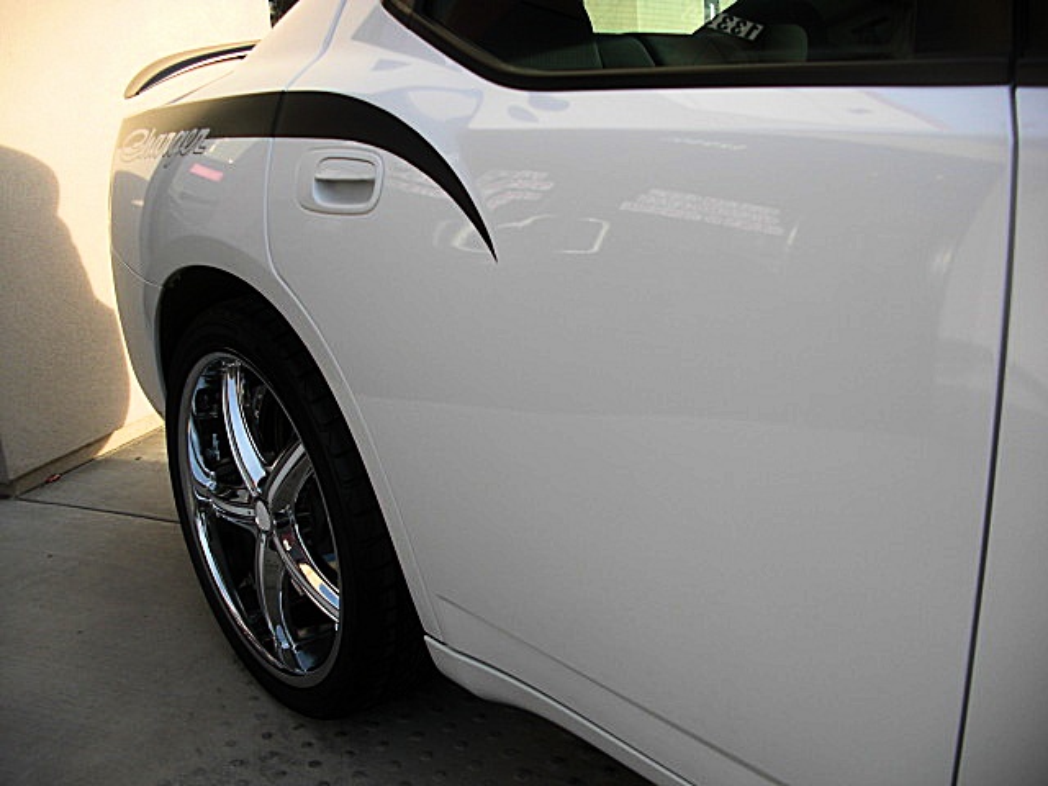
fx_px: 1090
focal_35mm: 36
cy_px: 393
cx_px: 524
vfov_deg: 39.7
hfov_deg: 51.4
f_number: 2.8
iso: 50
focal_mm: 6.3
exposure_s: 1/250
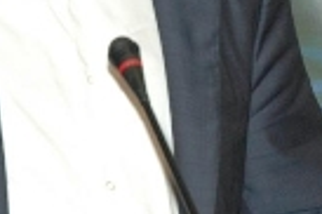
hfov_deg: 5.7
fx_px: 3252
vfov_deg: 3.8
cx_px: 237
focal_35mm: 364
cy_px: -96
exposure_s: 1/60
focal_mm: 52
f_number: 5
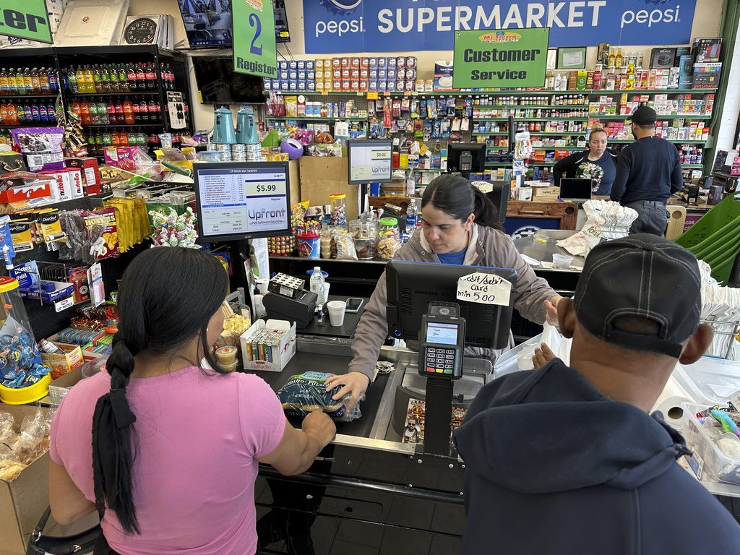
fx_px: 513
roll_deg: -0.3
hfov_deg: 71.6
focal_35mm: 24
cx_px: 370
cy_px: 278
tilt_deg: -17.8
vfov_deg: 56.8
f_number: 1.78
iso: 125
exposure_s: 1/120
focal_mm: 6.86
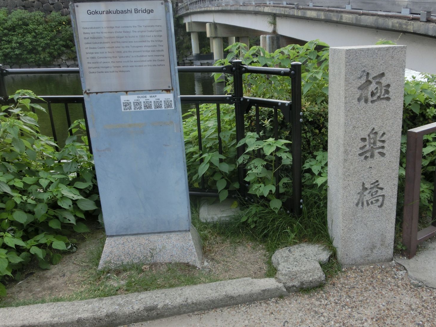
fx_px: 390
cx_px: 258
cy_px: 152
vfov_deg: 45.4
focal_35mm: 31
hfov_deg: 58.0
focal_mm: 4.4
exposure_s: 1/400
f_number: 3.3
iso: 80
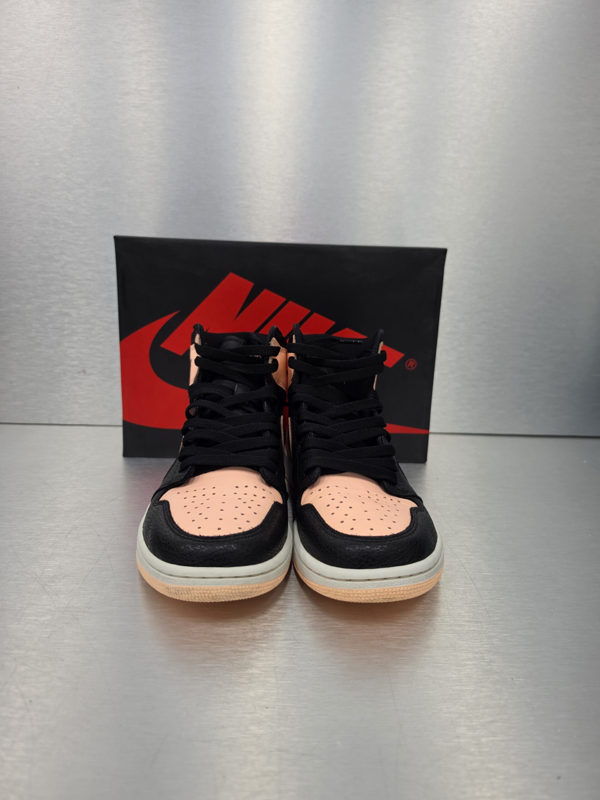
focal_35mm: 23
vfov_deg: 73.9
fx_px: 532
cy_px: 400
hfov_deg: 58.9
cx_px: 300
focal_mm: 6.5
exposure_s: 1/100
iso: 80
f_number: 1.4
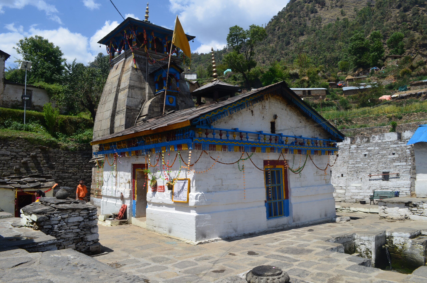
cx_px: 214
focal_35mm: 27
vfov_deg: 47.7
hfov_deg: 67.5
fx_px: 320
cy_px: 142
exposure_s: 1/125
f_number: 11
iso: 110
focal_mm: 18
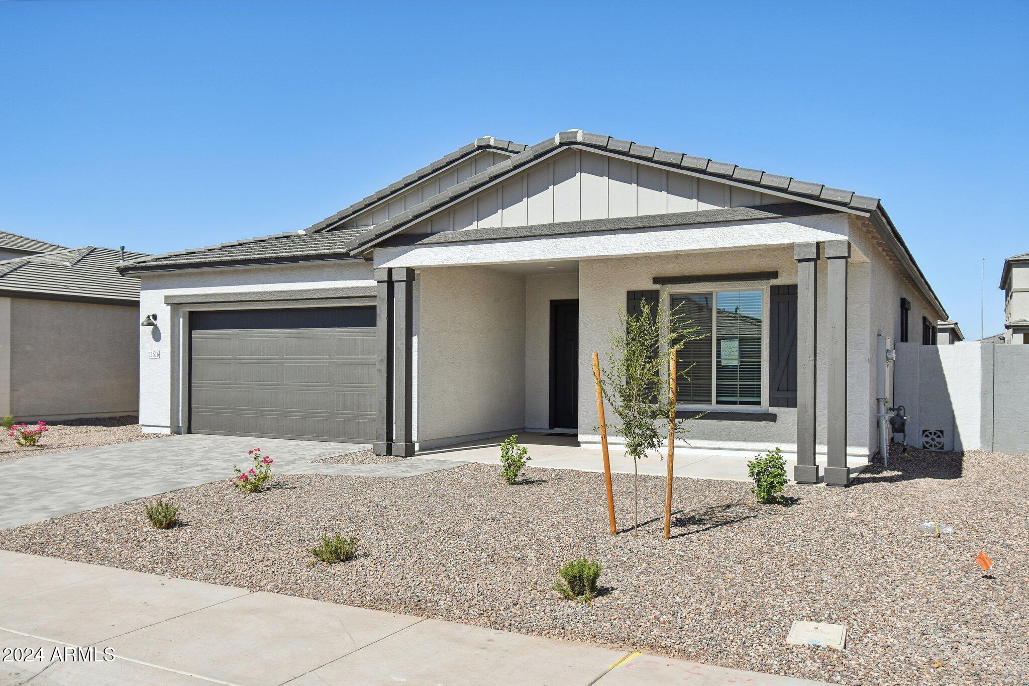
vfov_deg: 43.6
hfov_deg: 61.9
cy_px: 343
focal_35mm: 30
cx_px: 514
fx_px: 857
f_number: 8
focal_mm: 20
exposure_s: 1/400
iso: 100
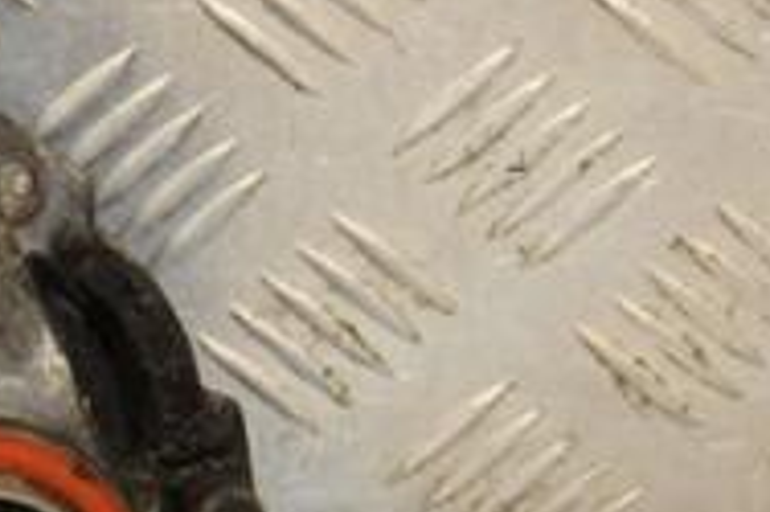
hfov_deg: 6.5
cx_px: 49
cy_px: 446
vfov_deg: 4.3
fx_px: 6753
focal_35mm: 316
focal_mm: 66
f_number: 5.6
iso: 800
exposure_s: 1/200
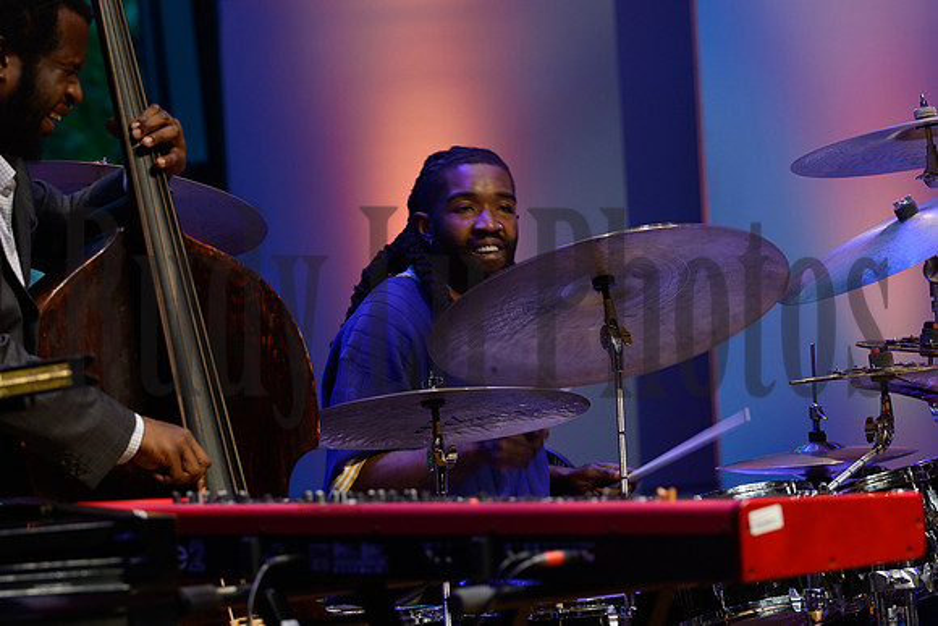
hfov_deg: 6.9
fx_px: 7818
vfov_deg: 4.6
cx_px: 469
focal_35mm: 300
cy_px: 313
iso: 800
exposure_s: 1/125
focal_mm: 200
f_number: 5.6
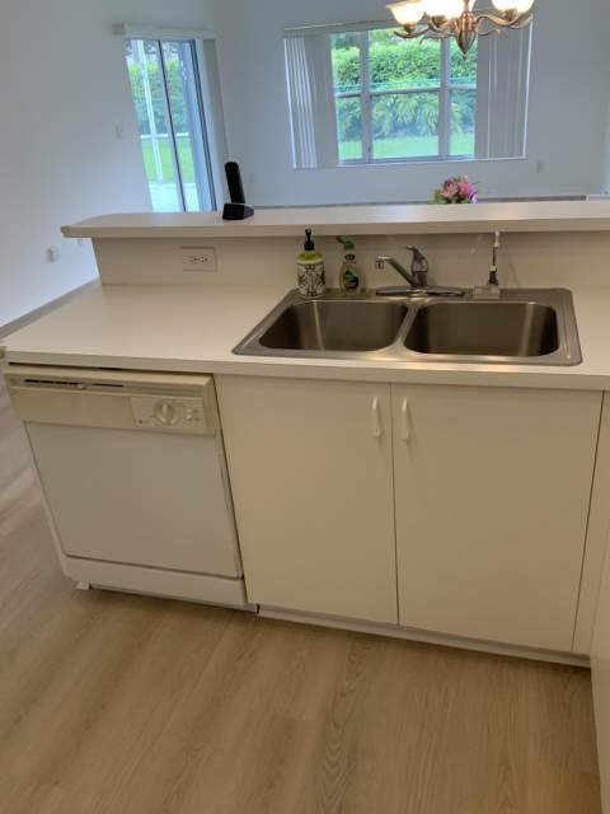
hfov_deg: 48.2
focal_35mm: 29
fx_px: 681
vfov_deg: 61.7
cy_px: 407
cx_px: 305
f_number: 1.8
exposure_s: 1/60
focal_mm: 3
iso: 50
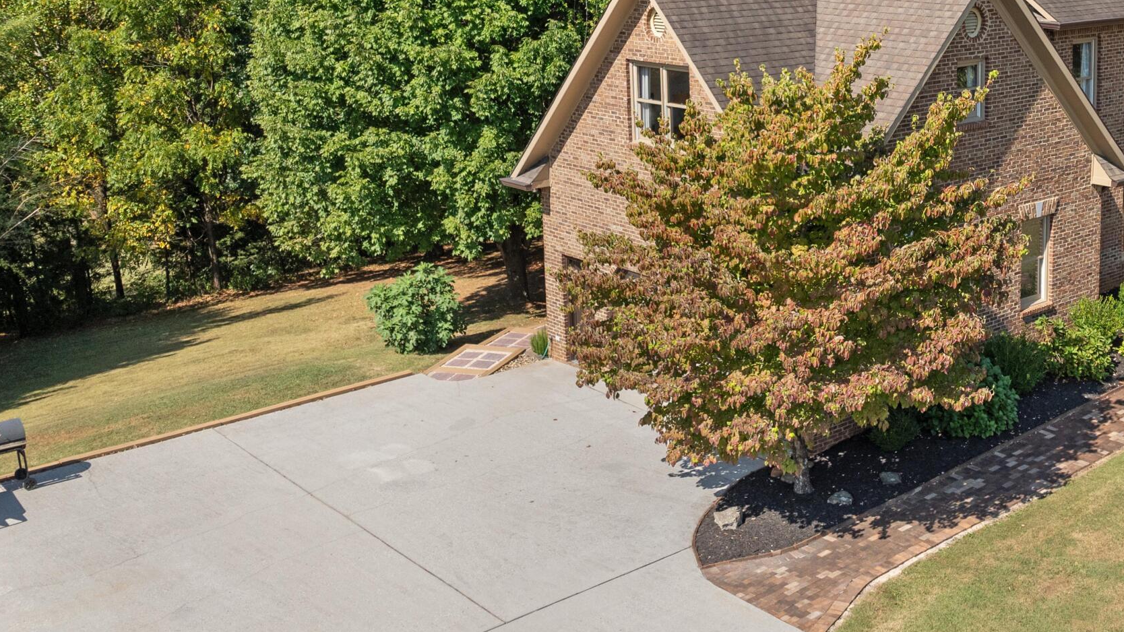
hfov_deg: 42.7
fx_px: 1401
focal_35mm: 47
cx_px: 803
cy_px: 150
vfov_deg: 25.1
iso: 110
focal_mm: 12.29
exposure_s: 1/160
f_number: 2.8
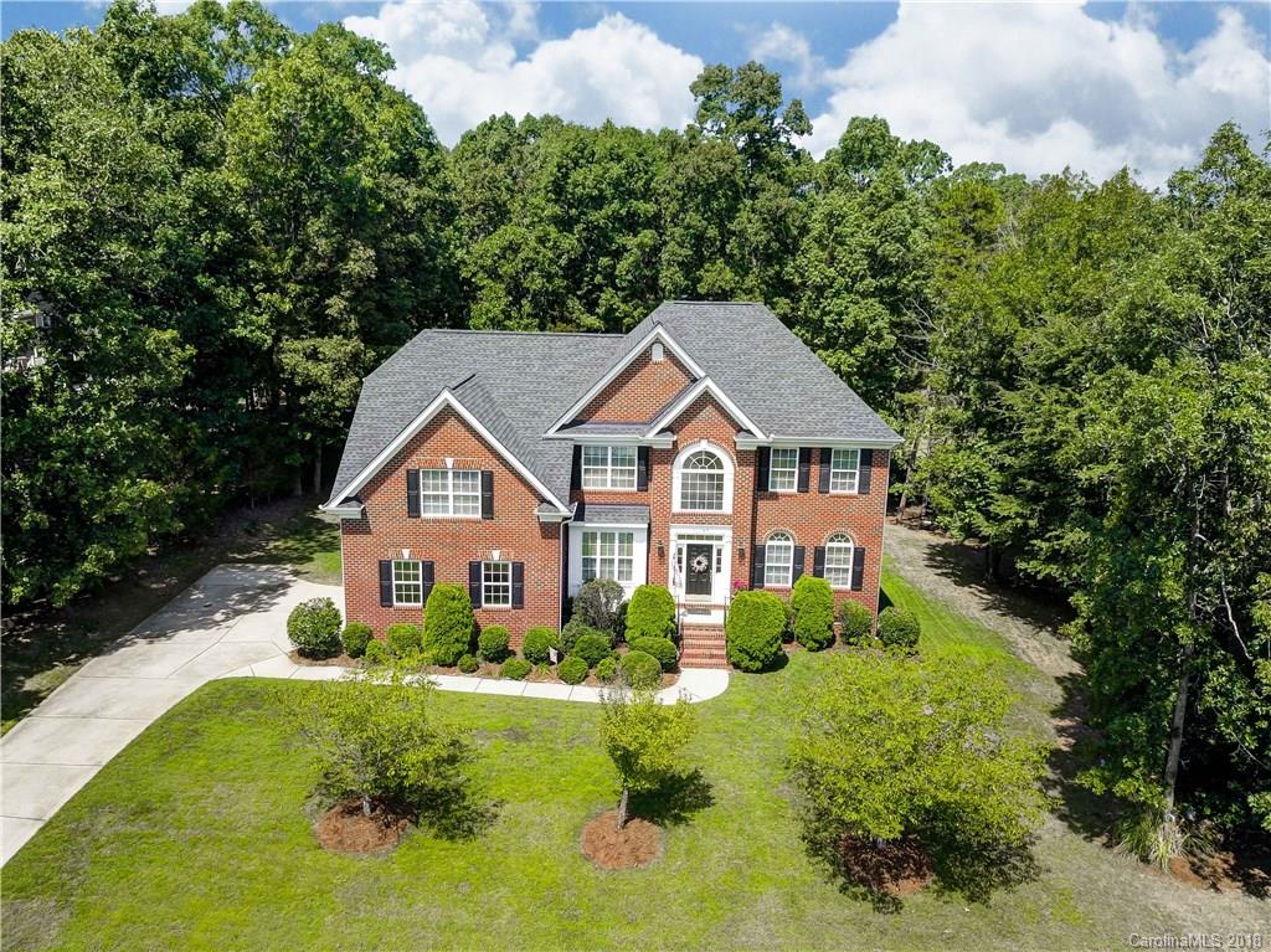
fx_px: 954
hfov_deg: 67.3
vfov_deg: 53.0
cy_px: 476
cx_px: 636
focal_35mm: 26
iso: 100
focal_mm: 4.7
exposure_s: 1/800
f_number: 2.2
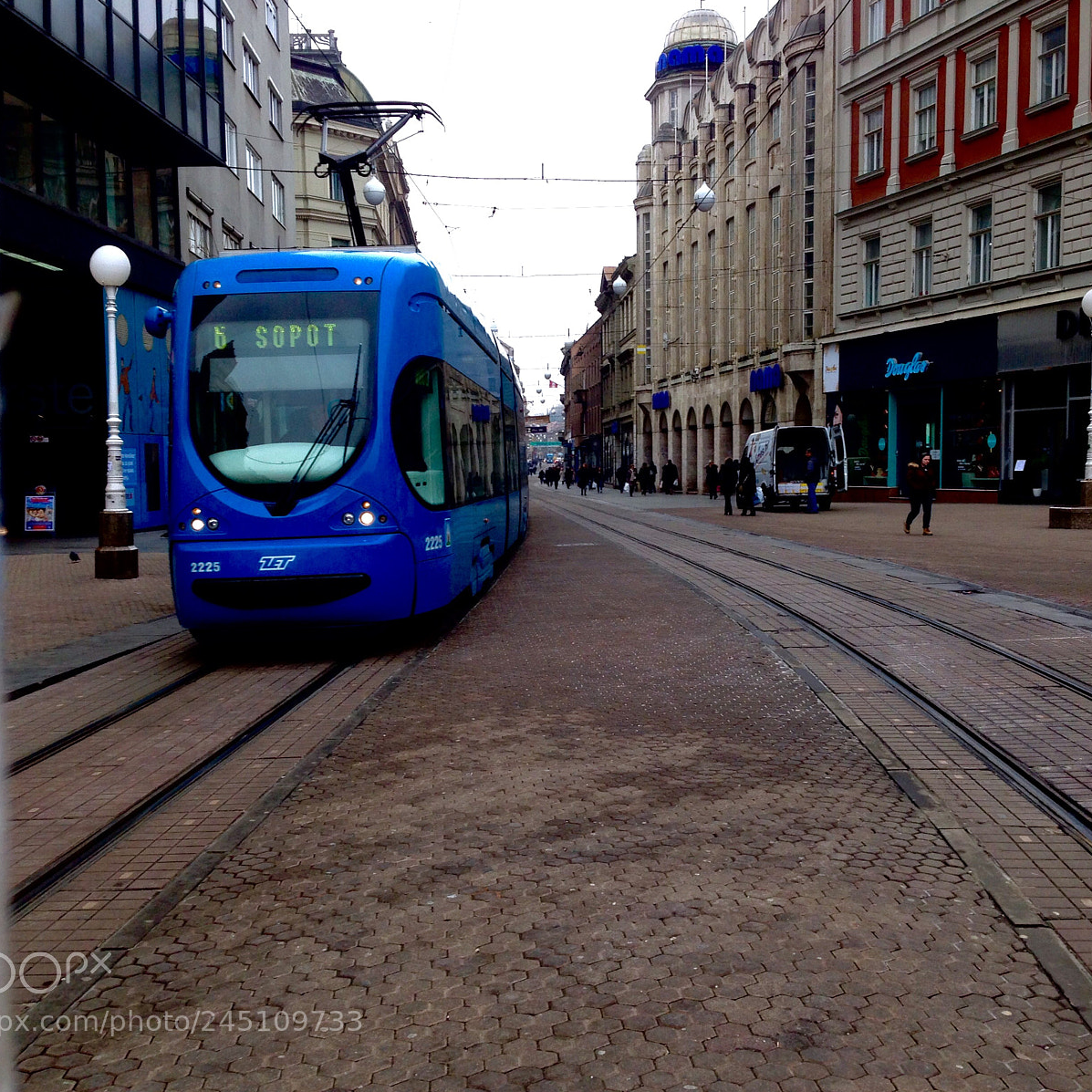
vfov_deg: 42.8
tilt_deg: -2.8
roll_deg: -0.8
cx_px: 615
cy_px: 546
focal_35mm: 39
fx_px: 1392
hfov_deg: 42.8
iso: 50
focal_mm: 4.12
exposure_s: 1/224
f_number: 2.4
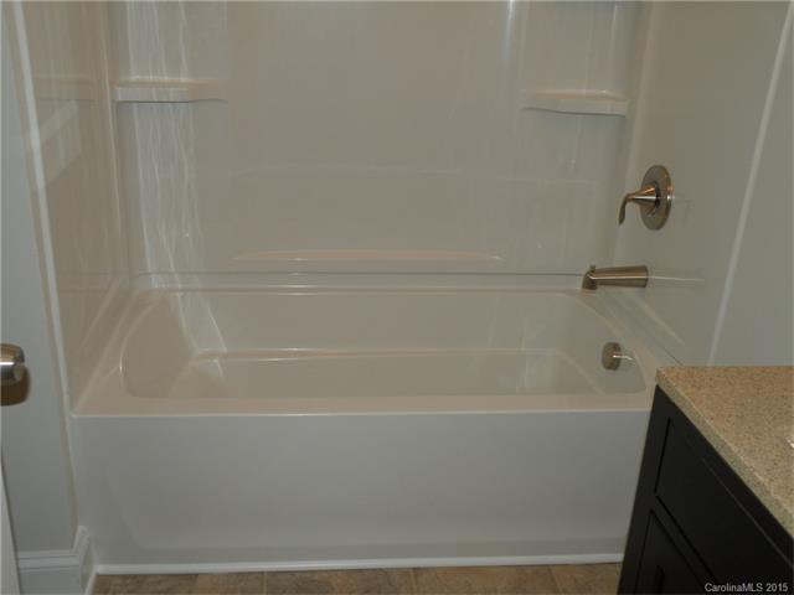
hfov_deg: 55.4
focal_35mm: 33
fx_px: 757
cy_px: 298
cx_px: 397
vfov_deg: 42.9
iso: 64
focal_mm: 5.8
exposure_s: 1/59.1
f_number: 3.2
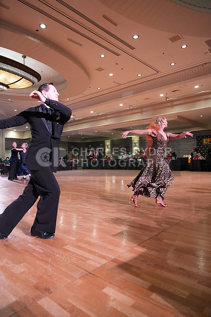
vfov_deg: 73.7
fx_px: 211
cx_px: 106
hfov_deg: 53.2
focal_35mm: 24
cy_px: 158
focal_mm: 24
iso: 5000
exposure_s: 1/320
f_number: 4
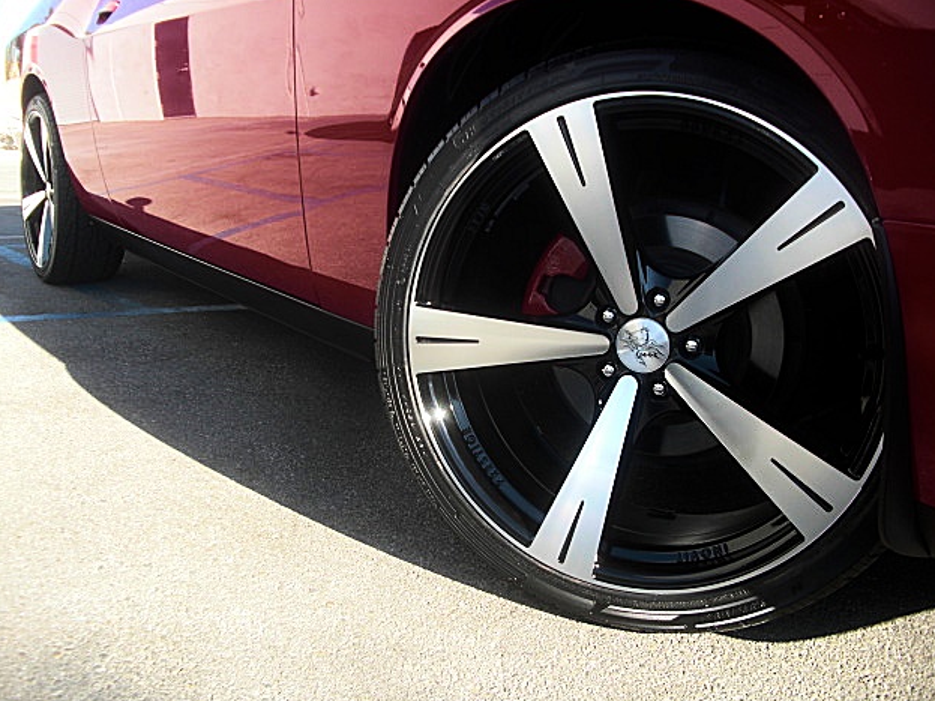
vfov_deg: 38.7
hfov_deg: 50.1
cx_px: 476
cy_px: 348
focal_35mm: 37
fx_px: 999
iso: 50
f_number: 2.8
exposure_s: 1/160
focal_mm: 6.3
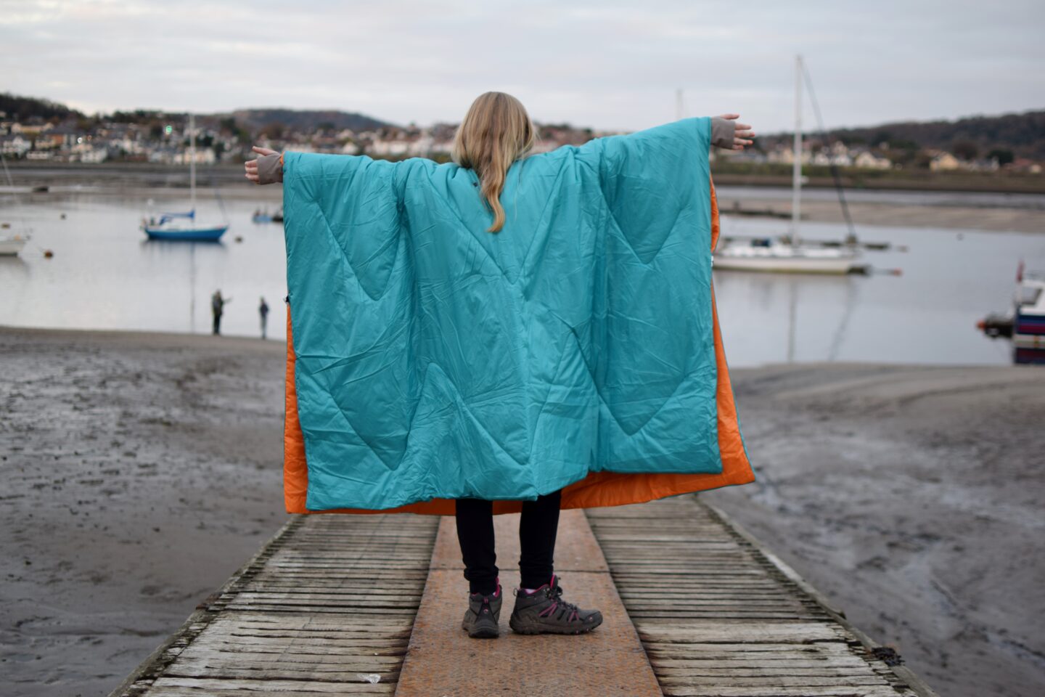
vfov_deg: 25.8
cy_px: 348
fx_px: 1524
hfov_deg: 37.9
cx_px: 522
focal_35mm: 52
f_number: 1.8
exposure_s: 1/125
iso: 100
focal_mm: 35
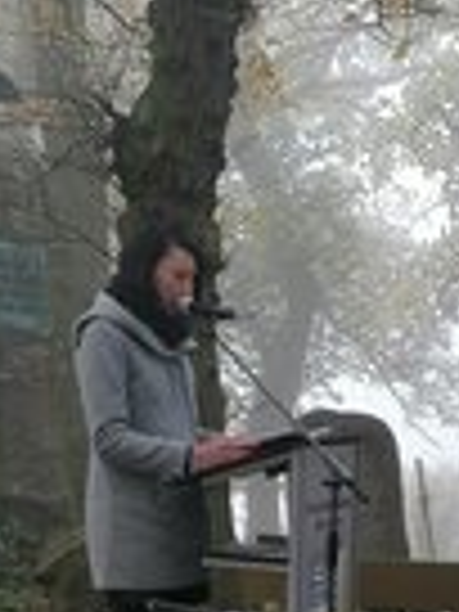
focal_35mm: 118
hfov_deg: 12.4
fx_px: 2086
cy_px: 747
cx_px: 436
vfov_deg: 16.0
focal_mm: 4.75
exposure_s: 1/157
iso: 50
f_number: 1.8
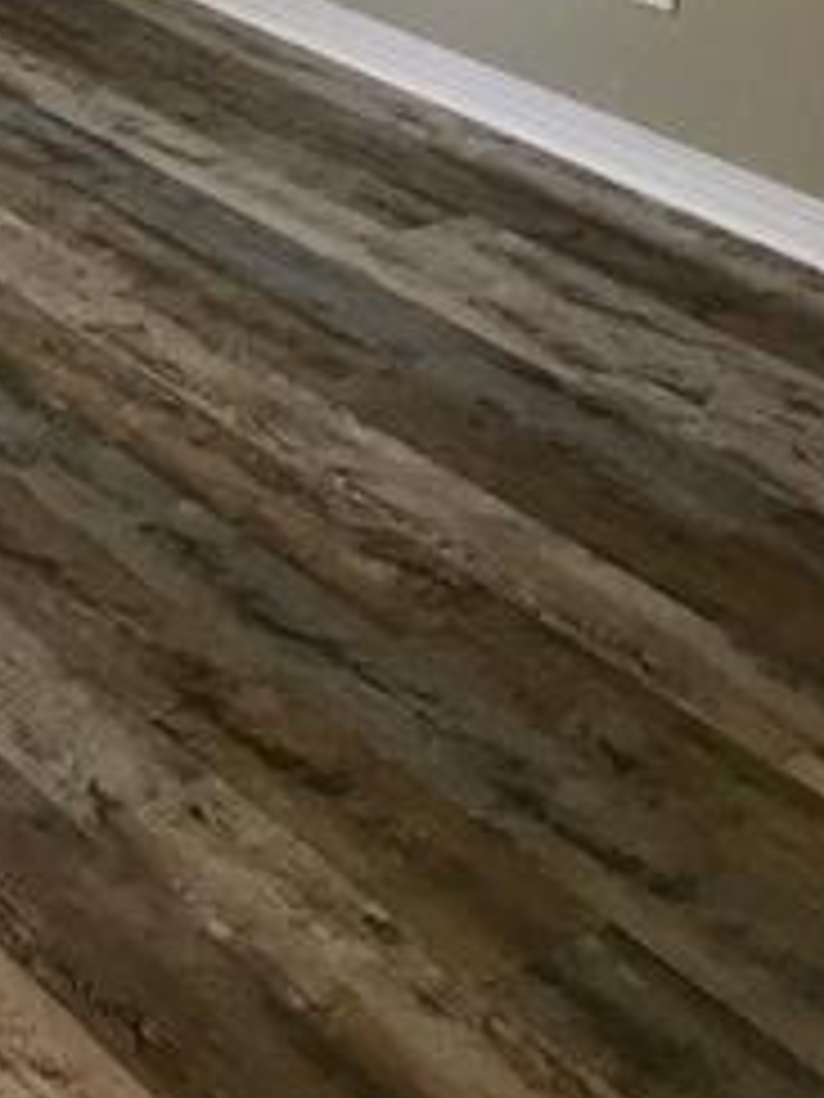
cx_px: -216
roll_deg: -4.8
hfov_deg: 18.2
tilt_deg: -14.2
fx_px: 2412
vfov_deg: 23.9
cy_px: -135
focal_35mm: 76
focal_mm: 4.15
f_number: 2.2
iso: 25
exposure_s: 1/15
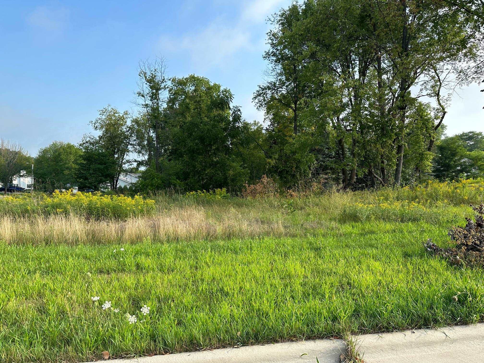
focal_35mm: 24
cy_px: 182
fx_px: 336
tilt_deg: +0.4
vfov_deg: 56.8
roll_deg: -1.2
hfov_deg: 71.6
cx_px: 242
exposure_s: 1/1916
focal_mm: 6.86
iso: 80
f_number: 1.78
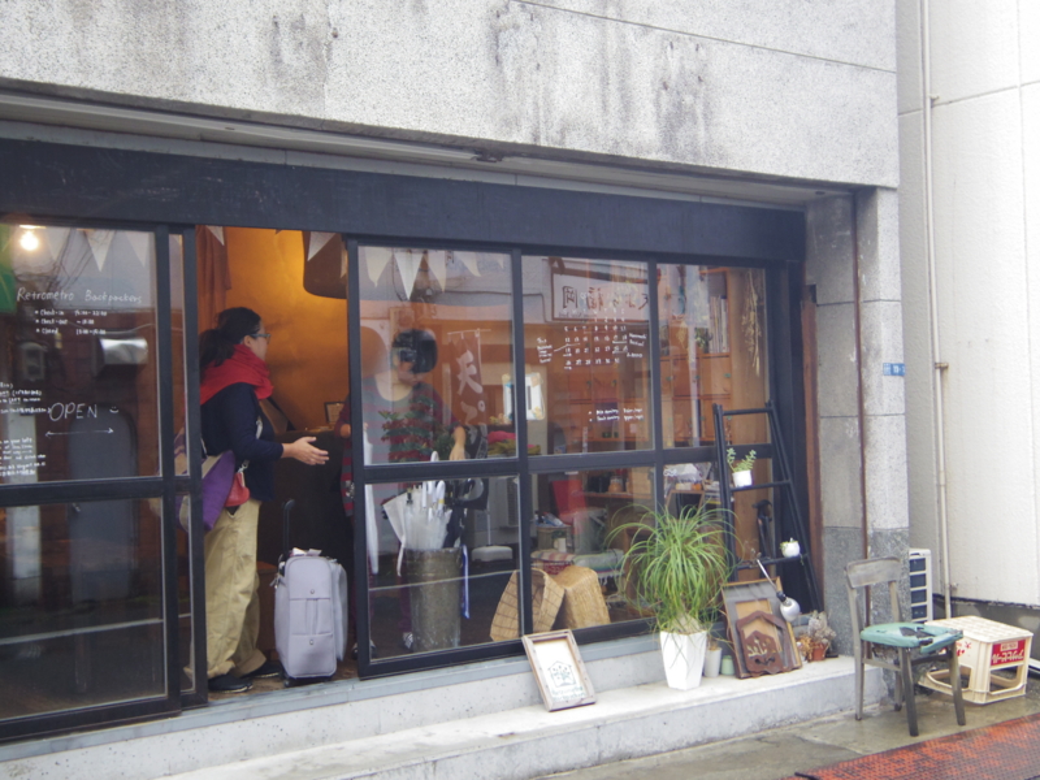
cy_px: 390
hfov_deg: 40.4
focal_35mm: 47
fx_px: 1412
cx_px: 520
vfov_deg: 30.9
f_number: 1.9
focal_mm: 8.5
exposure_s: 1/40
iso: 200
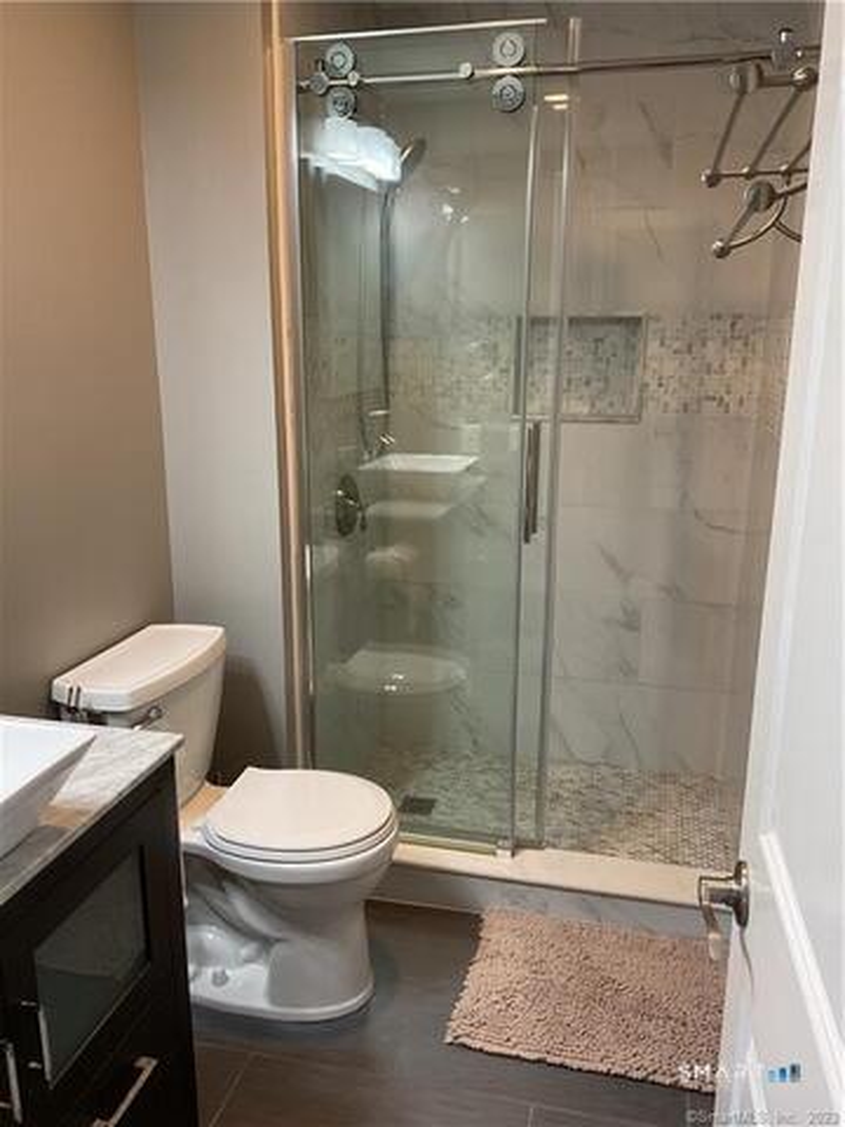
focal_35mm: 29
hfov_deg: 48.2
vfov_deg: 61.7
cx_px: 422
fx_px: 944
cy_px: 564
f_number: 1.8
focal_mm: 3
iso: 80
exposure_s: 1/60
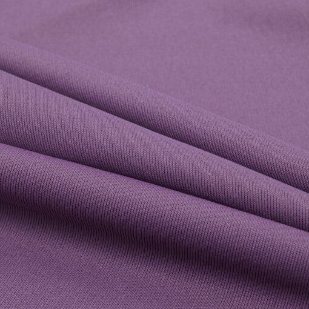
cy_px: 154
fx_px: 1067
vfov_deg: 16.5
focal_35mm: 106
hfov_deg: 16.5
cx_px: 111
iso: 160
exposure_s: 1/8
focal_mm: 55
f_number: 14
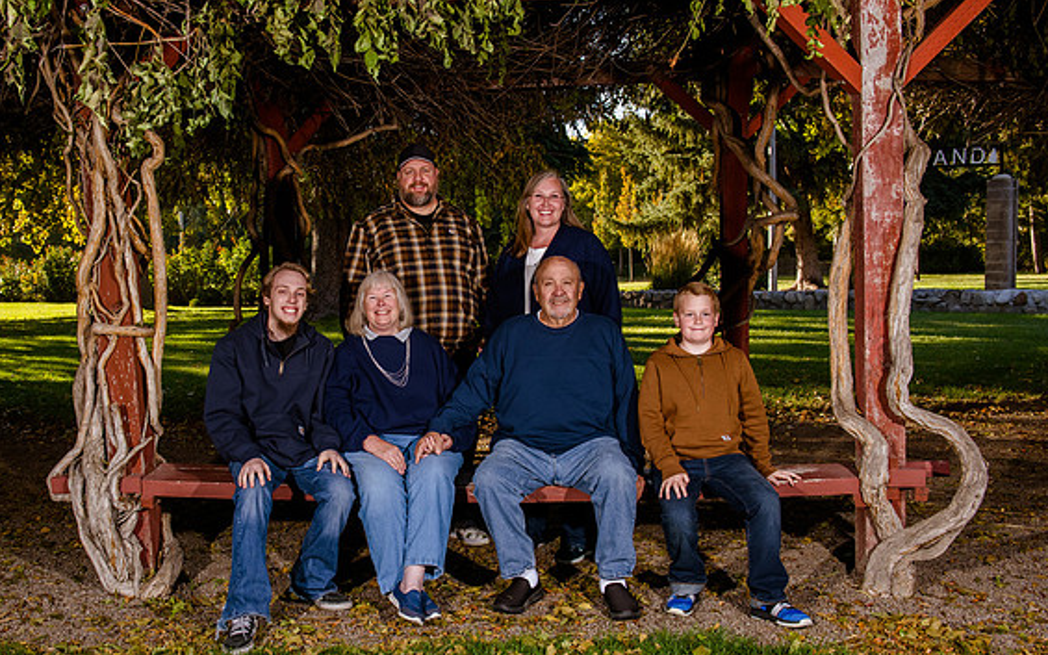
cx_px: 400
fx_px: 1171
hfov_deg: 47.8
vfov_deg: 31.2
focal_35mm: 41
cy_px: 357
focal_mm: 32
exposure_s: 1/200
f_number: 8
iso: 500
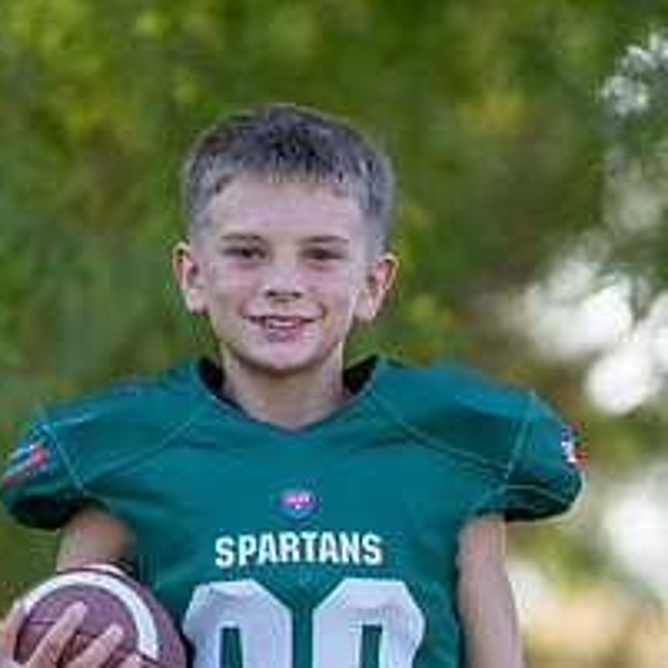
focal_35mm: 369
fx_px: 8056
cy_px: 639
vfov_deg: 4.7
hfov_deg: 4.7
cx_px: 372
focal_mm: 137
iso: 125
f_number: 2.8
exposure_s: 1/320
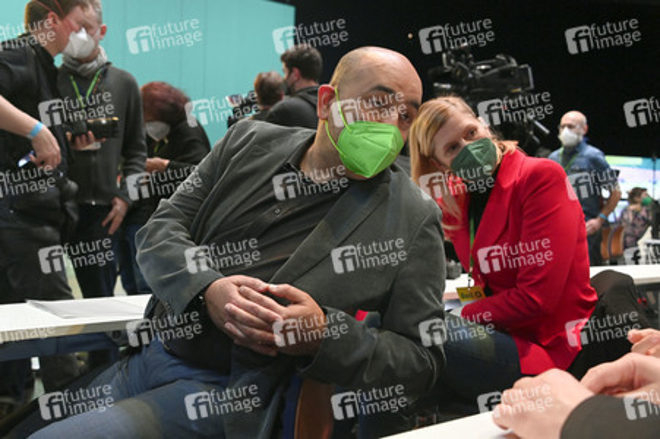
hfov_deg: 44.5
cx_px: 330
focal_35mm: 44
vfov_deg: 30.5
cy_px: 220
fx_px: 806
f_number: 5
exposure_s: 1/160
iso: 8000
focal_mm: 44
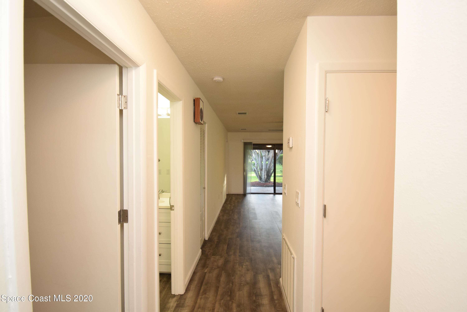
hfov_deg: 95.0
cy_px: 156
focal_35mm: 16
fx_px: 214
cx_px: 234
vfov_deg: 72.1
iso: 800
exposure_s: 1/100
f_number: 5
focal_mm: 11
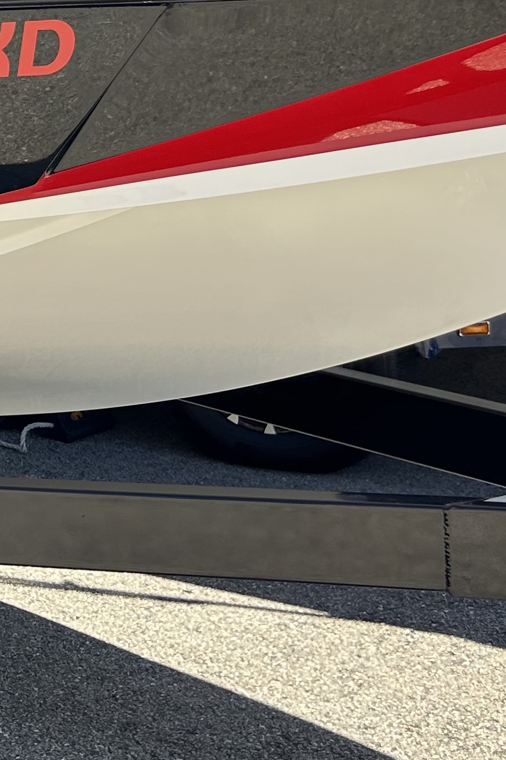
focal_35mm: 82
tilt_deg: -1.4
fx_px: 1730
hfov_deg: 14.7
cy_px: 123
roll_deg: +0.5
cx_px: -389
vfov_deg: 24.3
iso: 50
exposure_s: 1/840
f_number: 1.5
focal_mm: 5.7
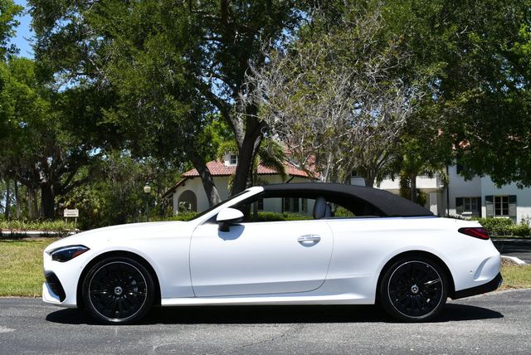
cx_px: 266
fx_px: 709
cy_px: 178
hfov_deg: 41.1
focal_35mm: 48
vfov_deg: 28.1
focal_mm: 24
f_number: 8
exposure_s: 1/250
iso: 100
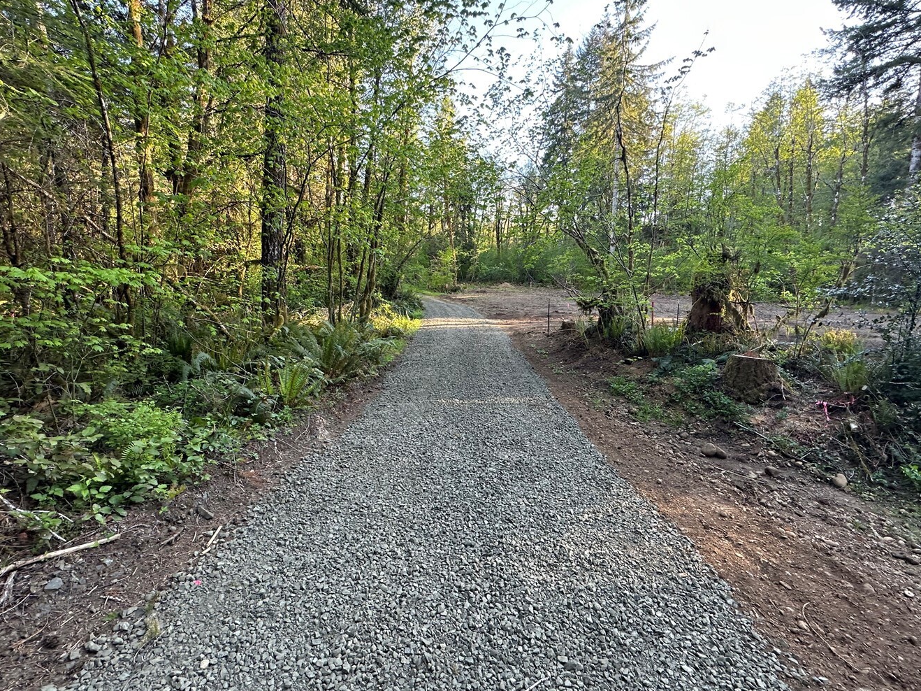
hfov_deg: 91.0
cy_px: 316
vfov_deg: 74.6
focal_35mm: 17
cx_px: 467
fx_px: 452
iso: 100
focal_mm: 2.22
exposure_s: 1/99
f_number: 2.2
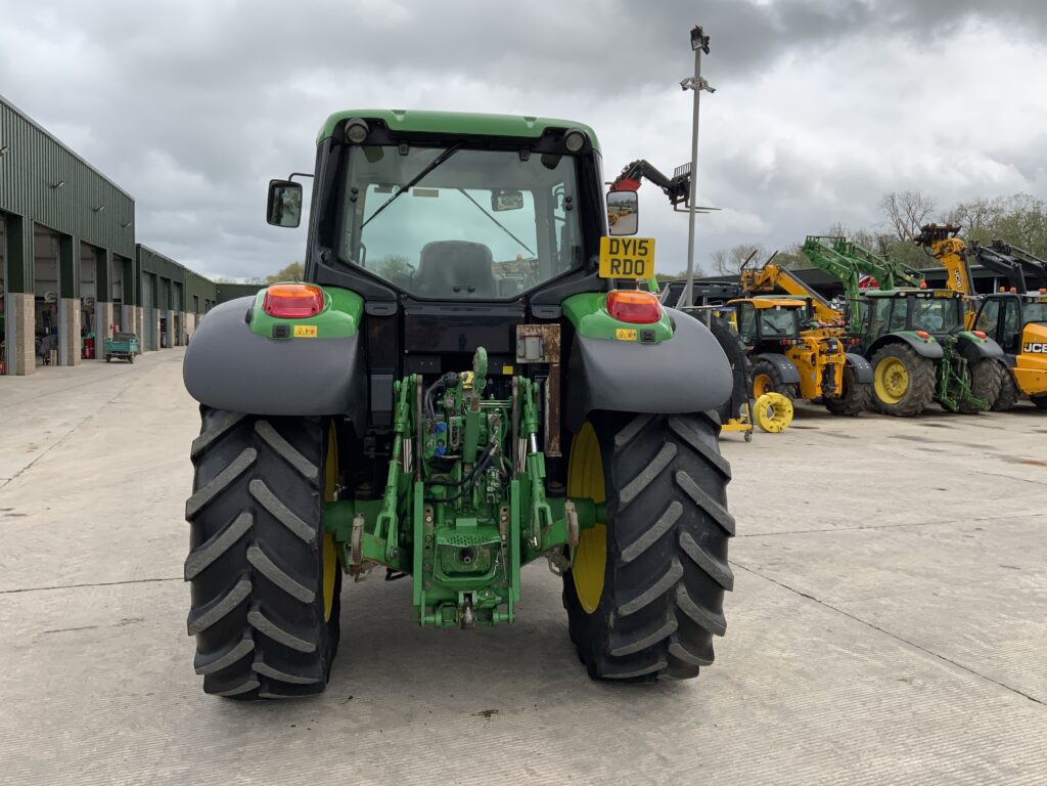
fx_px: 877
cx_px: 524
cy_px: 393
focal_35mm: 29
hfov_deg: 61.7
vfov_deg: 48.2
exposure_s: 1/1626
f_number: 1.8
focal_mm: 3
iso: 16
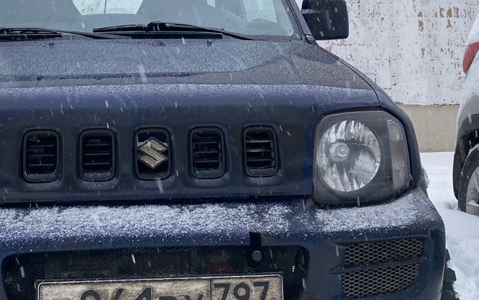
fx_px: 822
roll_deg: -1.6
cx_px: 147
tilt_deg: +6.1
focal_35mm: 63
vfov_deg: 20.3
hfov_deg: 32.1
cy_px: 36
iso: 125
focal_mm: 4.25
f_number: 1.8
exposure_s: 1/116
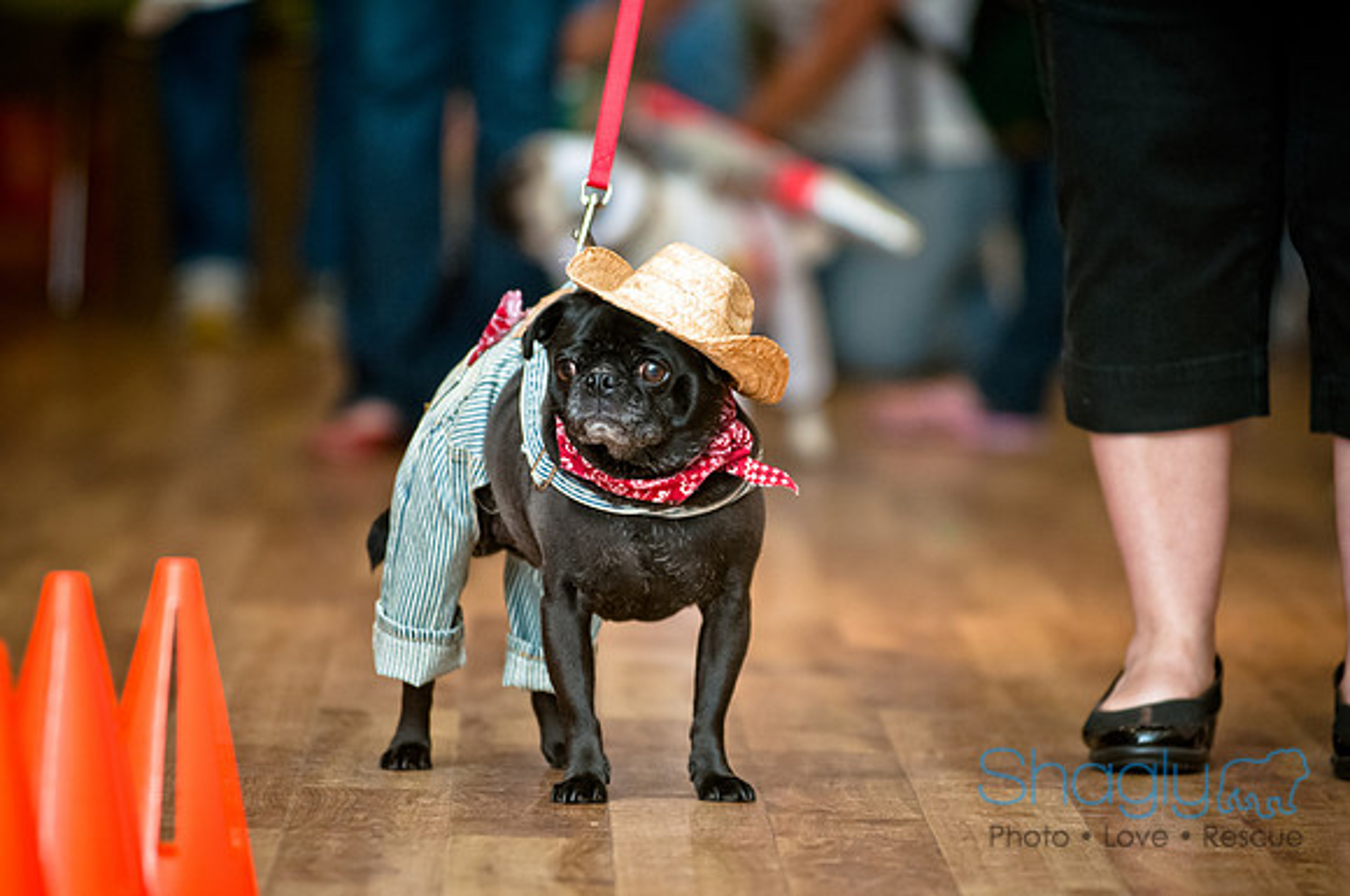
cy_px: 448
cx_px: 675
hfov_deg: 6.9
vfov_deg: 4.6
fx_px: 11234
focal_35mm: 300
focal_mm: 200
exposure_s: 1/200
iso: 200
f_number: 2.8
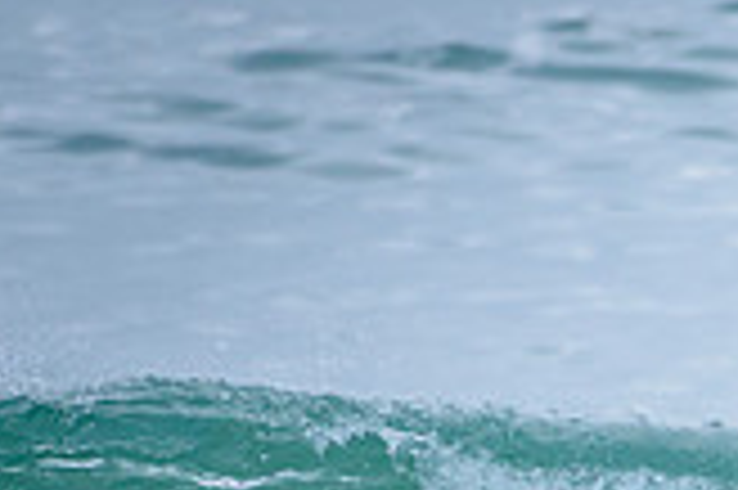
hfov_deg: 0.9
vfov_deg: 0.6
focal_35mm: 2207
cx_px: 965
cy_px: 471
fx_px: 45198
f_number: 5.6
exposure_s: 1/2000
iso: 900
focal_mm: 500
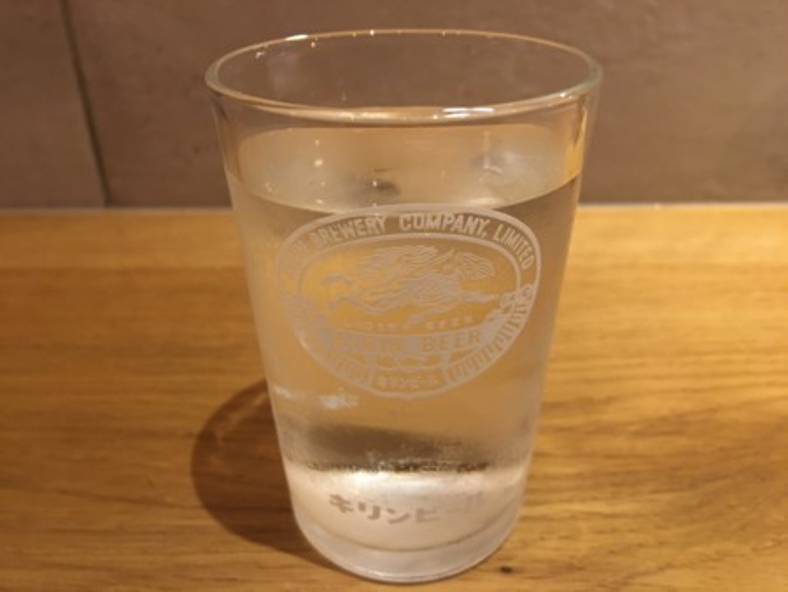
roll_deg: +0.9
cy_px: 296
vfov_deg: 48.3
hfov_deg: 61.6
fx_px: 661
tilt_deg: -29.3
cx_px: 394
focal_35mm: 29
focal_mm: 4.15
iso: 80
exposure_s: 1/10
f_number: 2.2
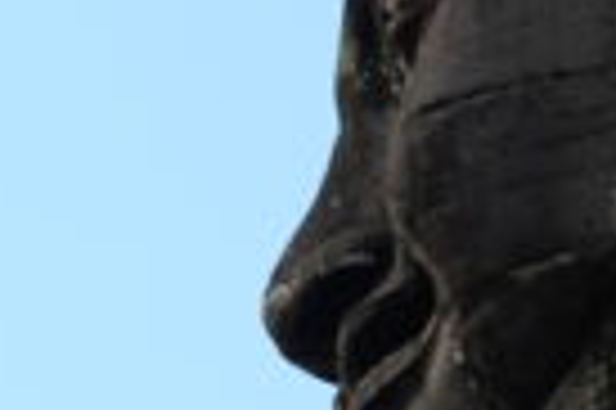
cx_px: -103
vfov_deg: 3.6
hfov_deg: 5.4
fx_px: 6512
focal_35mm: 381
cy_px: 701
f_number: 5.6
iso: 100
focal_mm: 51
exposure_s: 1/125
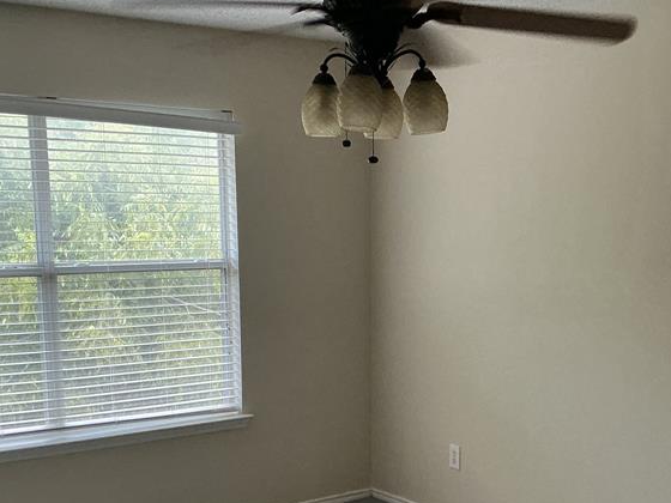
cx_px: 382
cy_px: 383
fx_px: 1027
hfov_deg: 36.1
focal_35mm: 53
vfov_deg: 27.1
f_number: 1.8
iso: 100
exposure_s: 1/60
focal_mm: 3
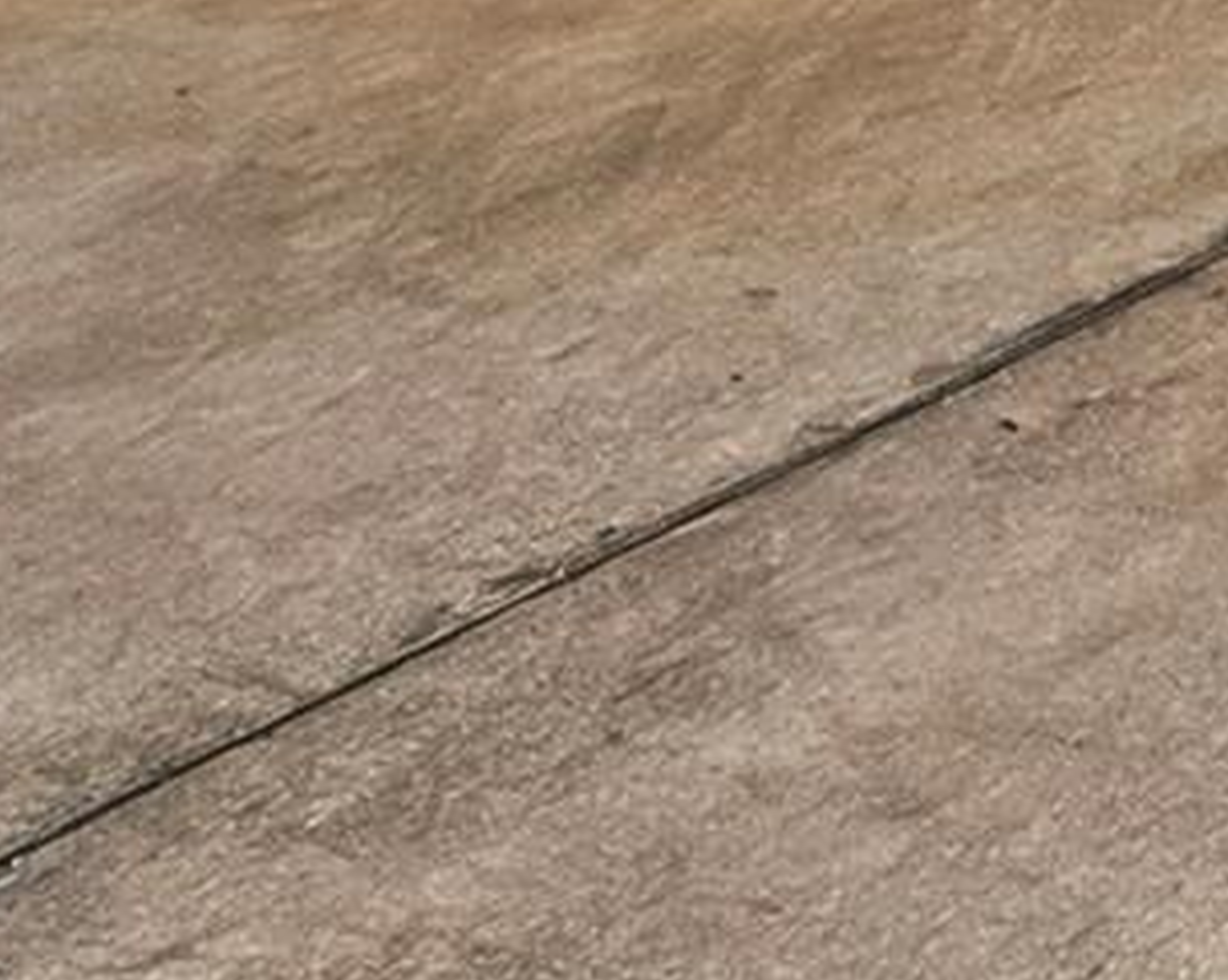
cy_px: -1330
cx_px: 2347
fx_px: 4613
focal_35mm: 127
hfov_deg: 13.3
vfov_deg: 10.5
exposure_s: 1/60
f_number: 9
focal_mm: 20
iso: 100
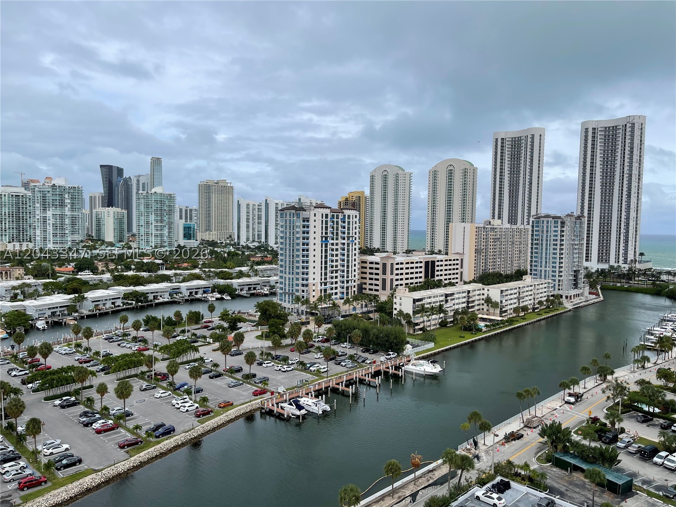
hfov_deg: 67.3
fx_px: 508
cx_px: 338
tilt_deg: -4.7
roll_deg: -0.8
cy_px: 254
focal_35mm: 26
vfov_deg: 53.1
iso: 32
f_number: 1.6
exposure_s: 1/3257
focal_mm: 5.1
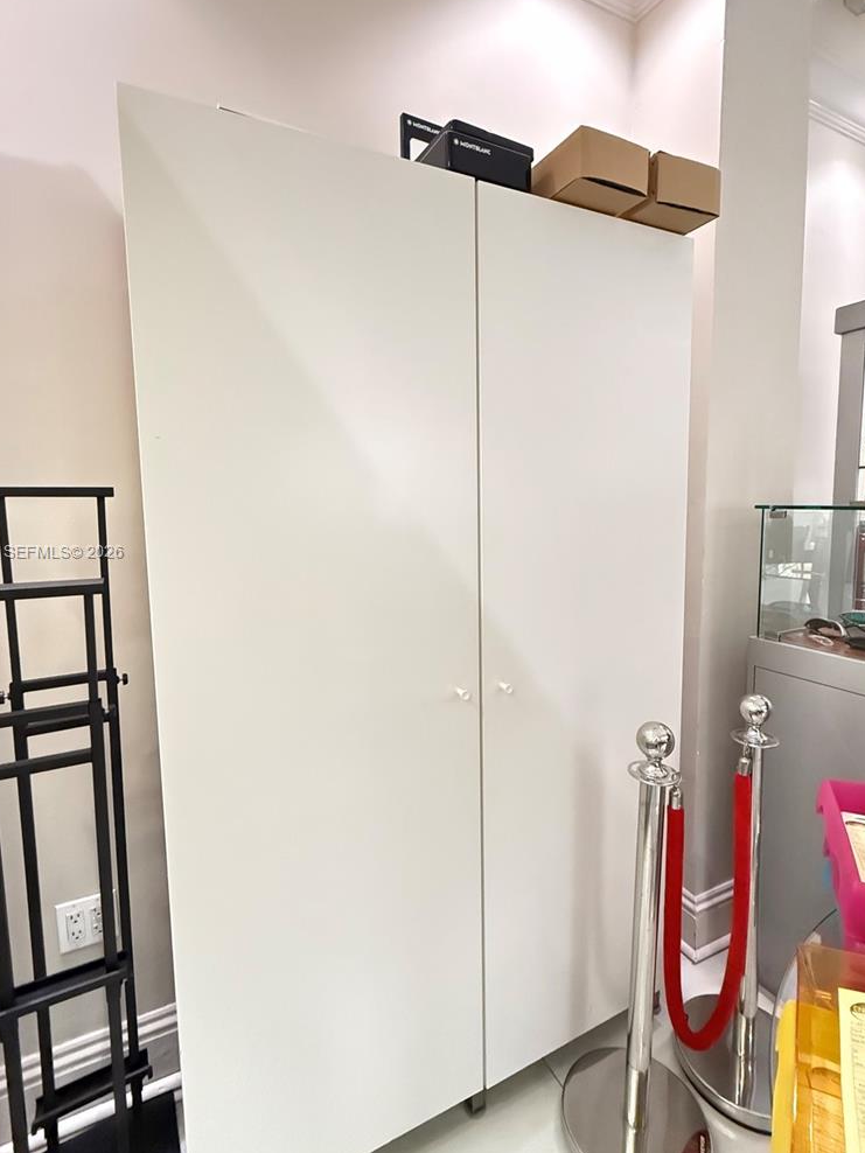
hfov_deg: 74.7
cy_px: 553
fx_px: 566
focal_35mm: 17
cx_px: 432
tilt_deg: -4.2
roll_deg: +0.5
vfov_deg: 91.0
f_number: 2.2
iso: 1250
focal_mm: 2.22
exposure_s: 1/60
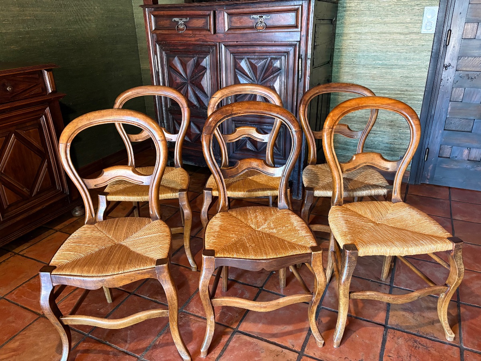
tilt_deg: -23.5
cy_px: 180
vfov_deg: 53.1
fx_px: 361
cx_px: 240
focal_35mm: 26
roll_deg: +1.3
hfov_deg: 67.3
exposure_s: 1/50
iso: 400
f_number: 1.6
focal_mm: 5.96
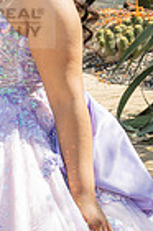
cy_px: 9
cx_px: -84
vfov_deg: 9.1
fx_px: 1431
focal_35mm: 224
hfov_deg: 6.0
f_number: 10
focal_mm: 54
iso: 200
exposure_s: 1/200
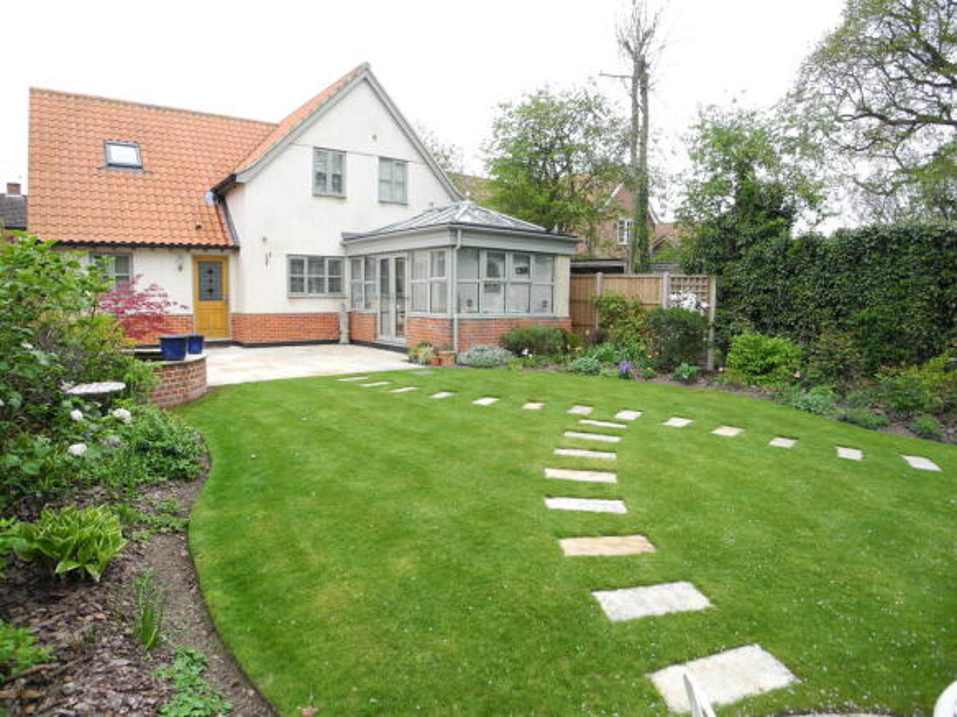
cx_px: 478
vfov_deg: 49.7
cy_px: 358
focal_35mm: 28
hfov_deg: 63.5
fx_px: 774
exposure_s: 1/191
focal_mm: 6
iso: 100
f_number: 2.8
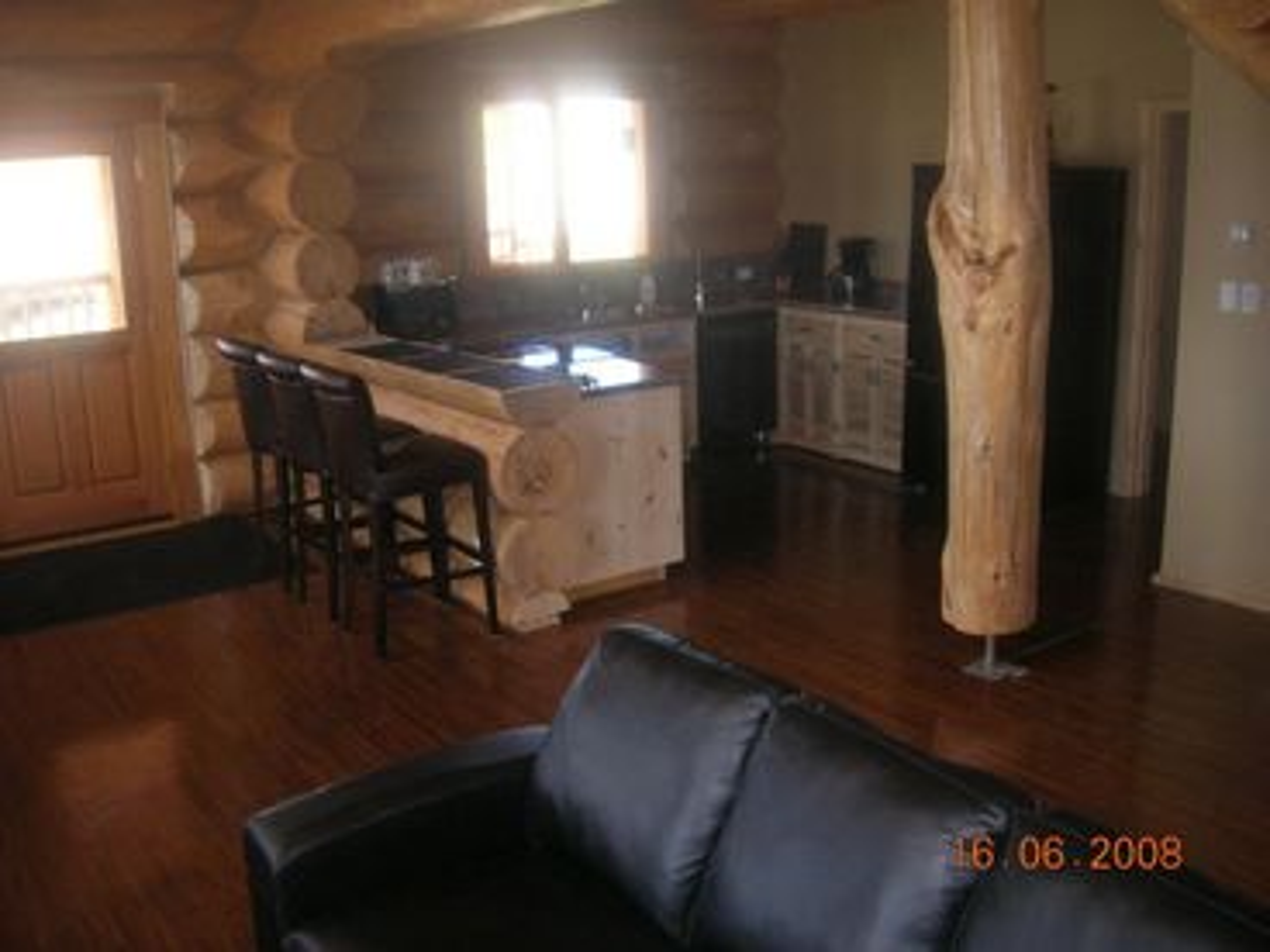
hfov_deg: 54.0
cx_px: 635
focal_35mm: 34
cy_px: 476
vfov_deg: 41.8
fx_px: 1247
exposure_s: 1/60.1
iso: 102
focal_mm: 5.7
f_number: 2.9
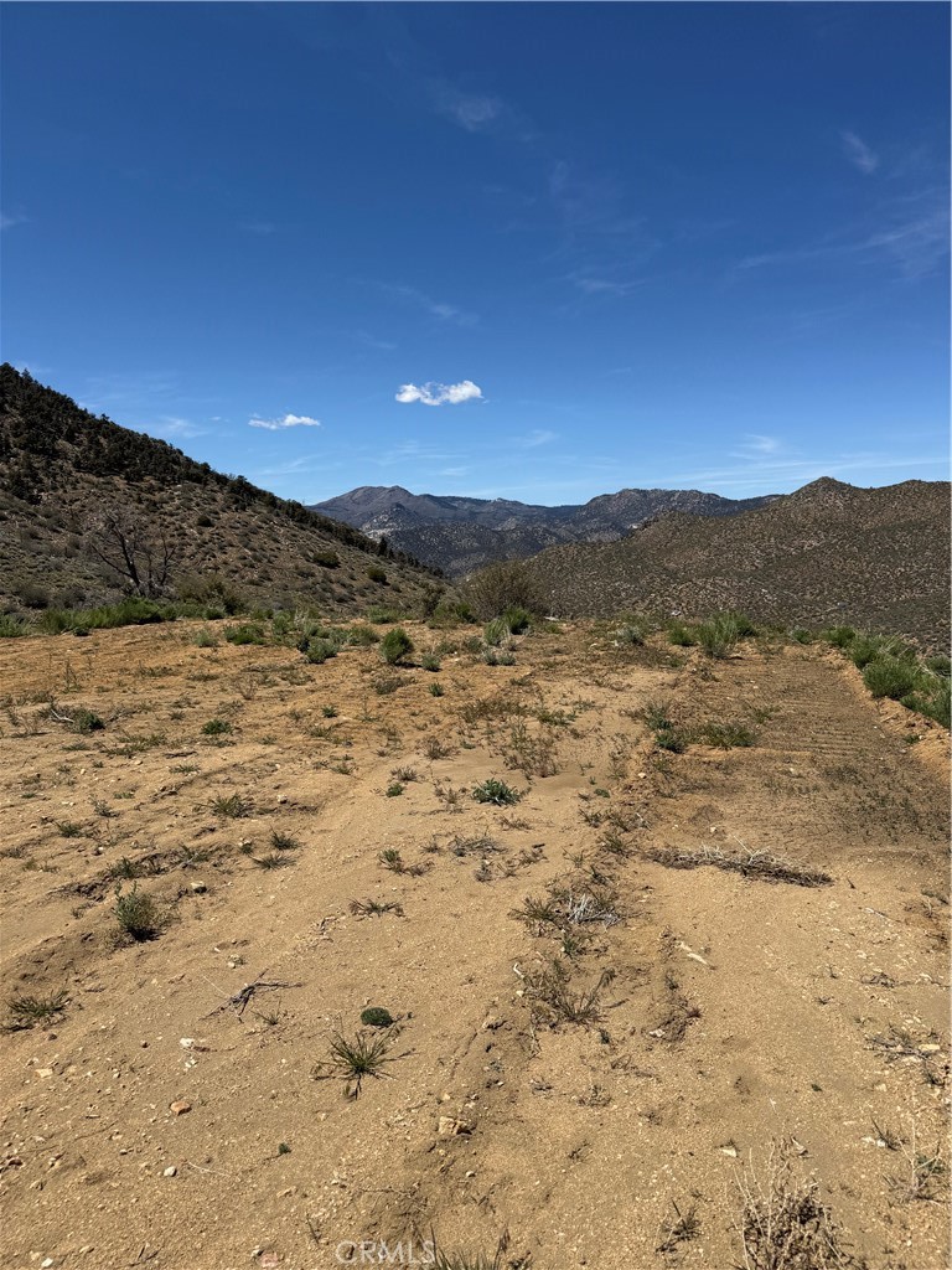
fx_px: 880
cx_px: 476
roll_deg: +0.6
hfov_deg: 56.8
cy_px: 635
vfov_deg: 71.6
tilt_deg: -6.3
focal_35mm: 24
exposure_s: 1/8130
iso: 80
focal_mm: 6.76
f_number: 1.78
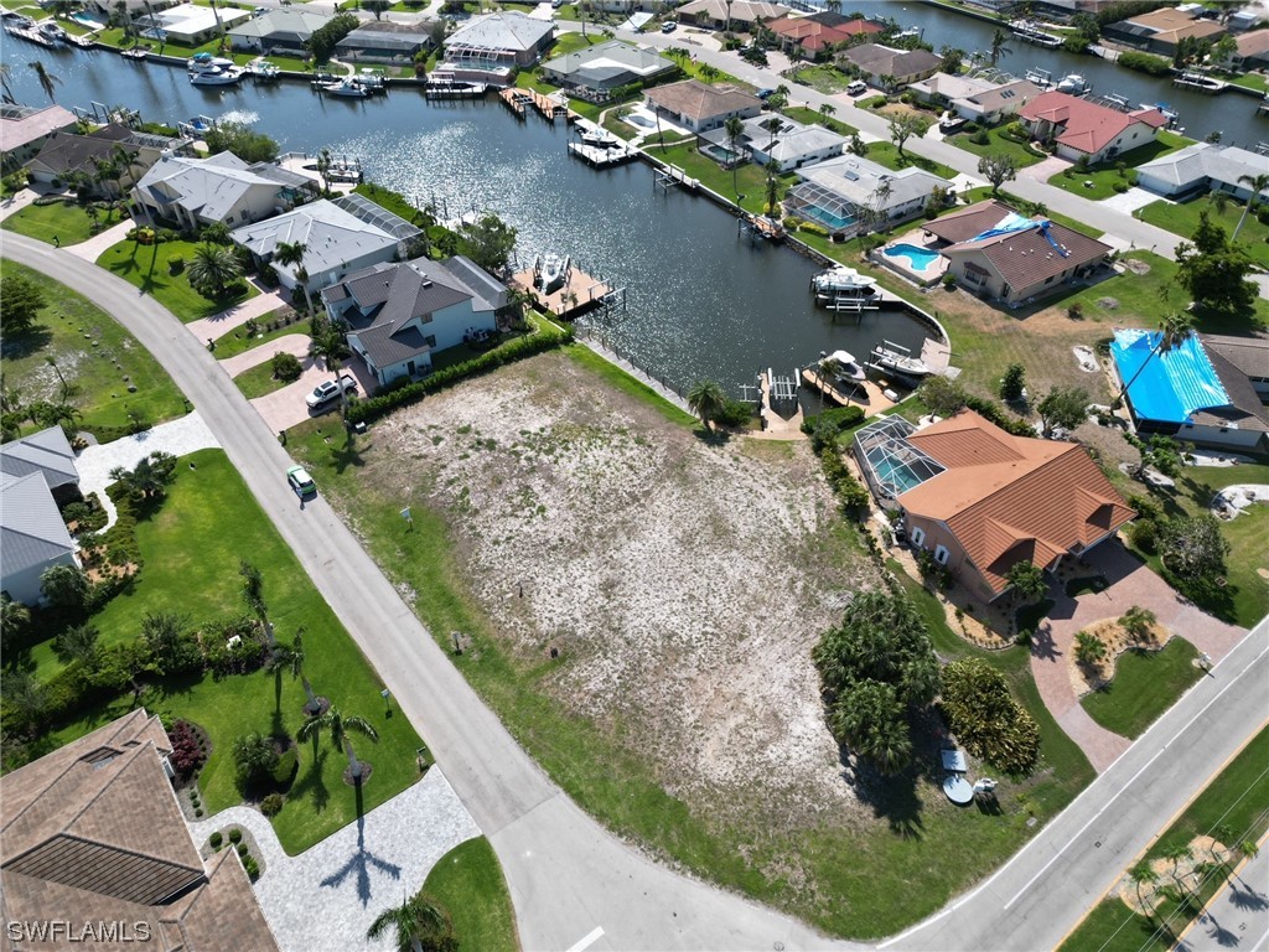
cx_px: 634
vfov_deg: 56.8
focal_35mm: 24
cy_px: 476
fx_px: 880
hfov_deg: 71.6
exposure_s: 1/2500
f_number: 1.7
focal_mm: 6.72
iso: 120
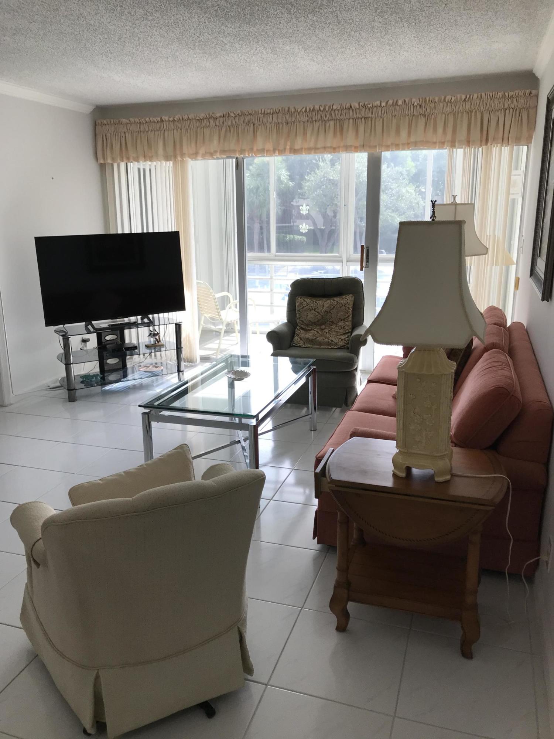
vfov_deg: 63.4
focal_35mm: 28
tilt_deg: -15.9
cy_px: 370
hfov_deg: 49.7
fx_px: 597
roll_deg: +0.2
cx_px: 277
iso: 20
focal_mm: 3.99
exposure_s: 1/195
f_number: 1.8
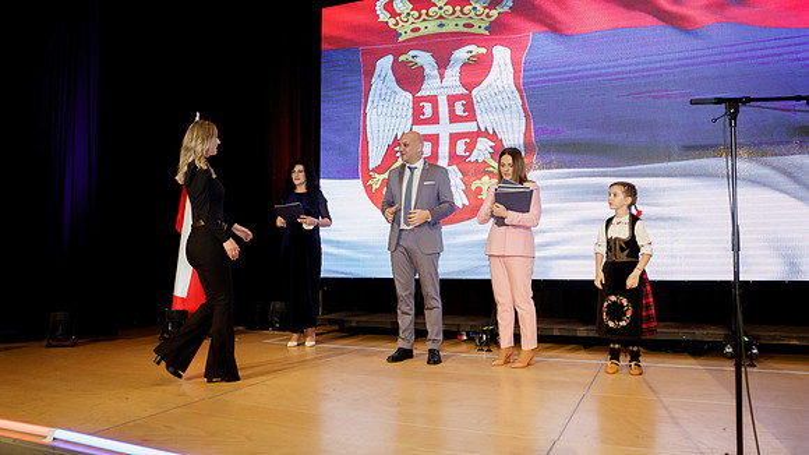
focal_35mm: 28
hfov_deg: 68.3
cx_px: 392
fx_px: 596
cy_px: 223
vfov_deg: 41.8
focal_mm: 24
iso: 2500
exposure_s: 1/250
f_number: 4
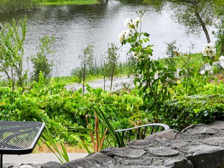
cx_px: 63
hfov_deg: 18.6
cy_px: 2
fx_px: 679
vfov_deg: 13.9
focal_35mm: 105
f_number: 13
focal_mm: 43
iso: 1600
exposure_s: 1/200
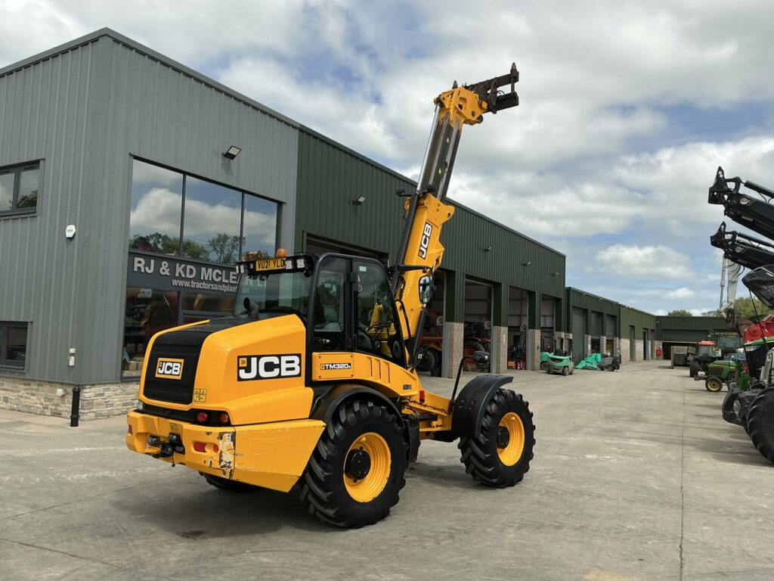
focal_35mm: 28
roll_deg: -3.3
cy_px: 290
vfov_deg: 49.7
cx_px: 387
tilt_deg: +5.4
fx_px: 626
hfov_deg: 63.4
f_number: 1.8
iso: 25
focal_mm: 3
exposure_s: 1/2320
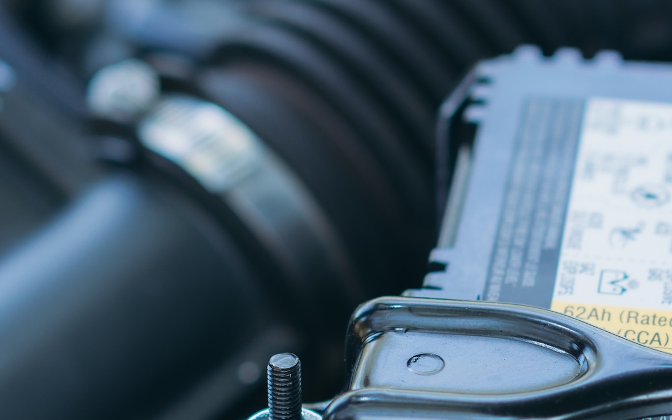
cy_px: 342
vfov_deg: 6.9
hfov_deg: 11.0
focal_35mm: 190
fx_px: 3480
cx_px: 370
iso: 200
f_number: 2.5
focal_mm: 55
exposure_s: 1/125
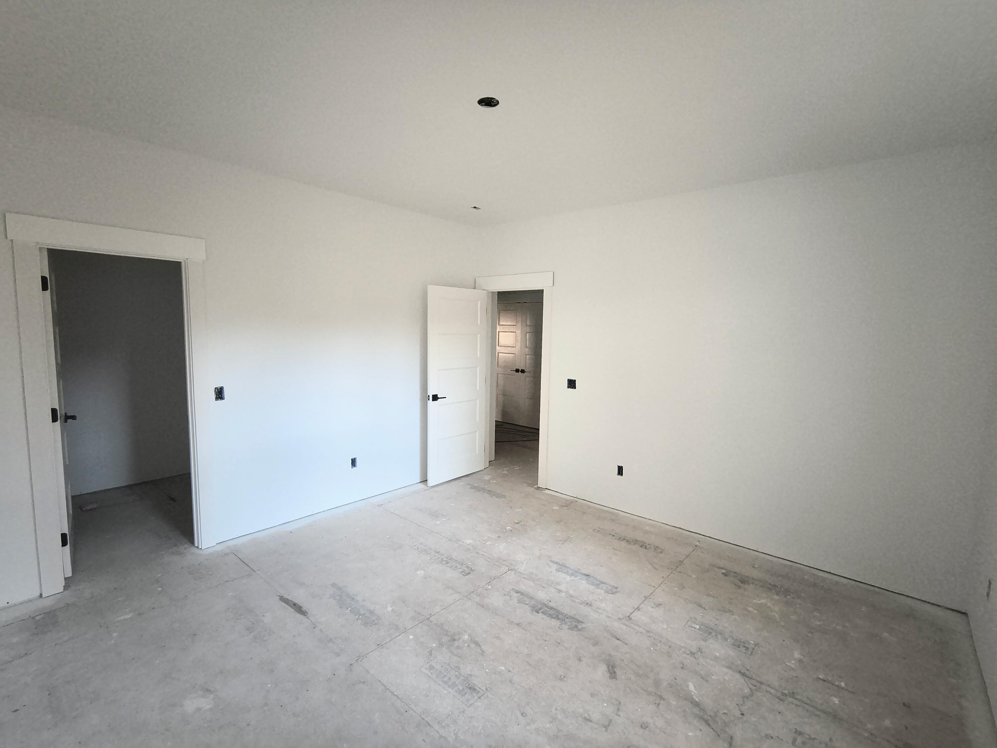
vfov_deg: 94.5
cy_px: 374
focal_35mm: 12
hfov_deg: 110.5
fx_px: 346
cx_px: 498
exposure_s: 1/120
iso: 742
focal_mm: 2.13
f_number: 2.2
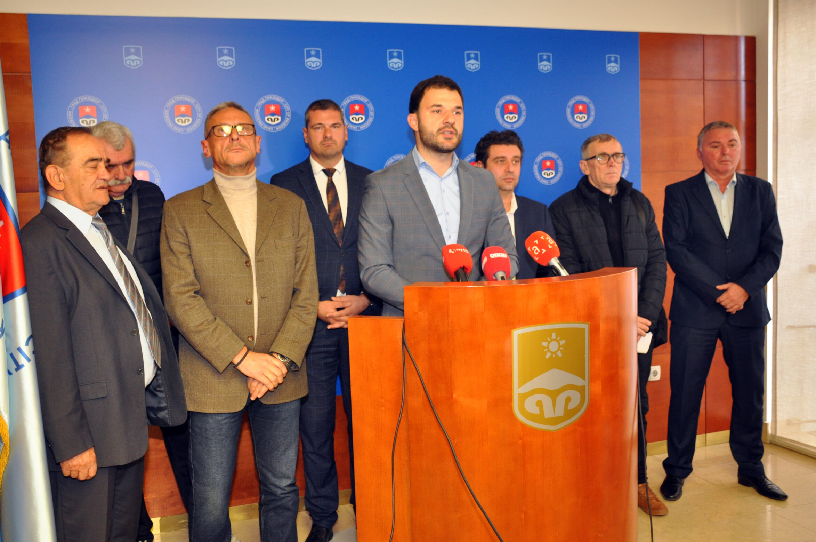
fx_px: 815
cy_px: 272
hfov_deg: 53.2
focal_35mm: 36
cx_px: 385
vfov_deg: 36.8
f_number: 4
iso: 800
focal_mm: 22
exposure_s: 1/60
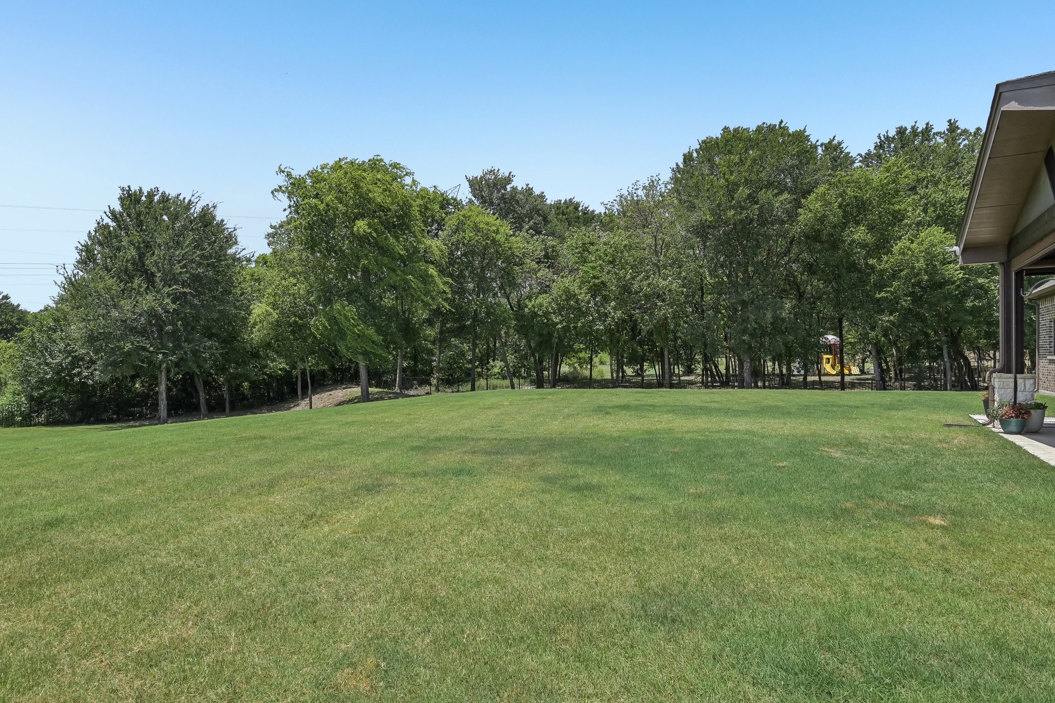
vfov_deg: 64.5
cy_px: 352
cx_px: 528
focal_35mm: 19
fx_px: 557
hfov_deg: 86.9
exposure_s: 1/640
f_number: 8
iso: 400
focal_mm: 19
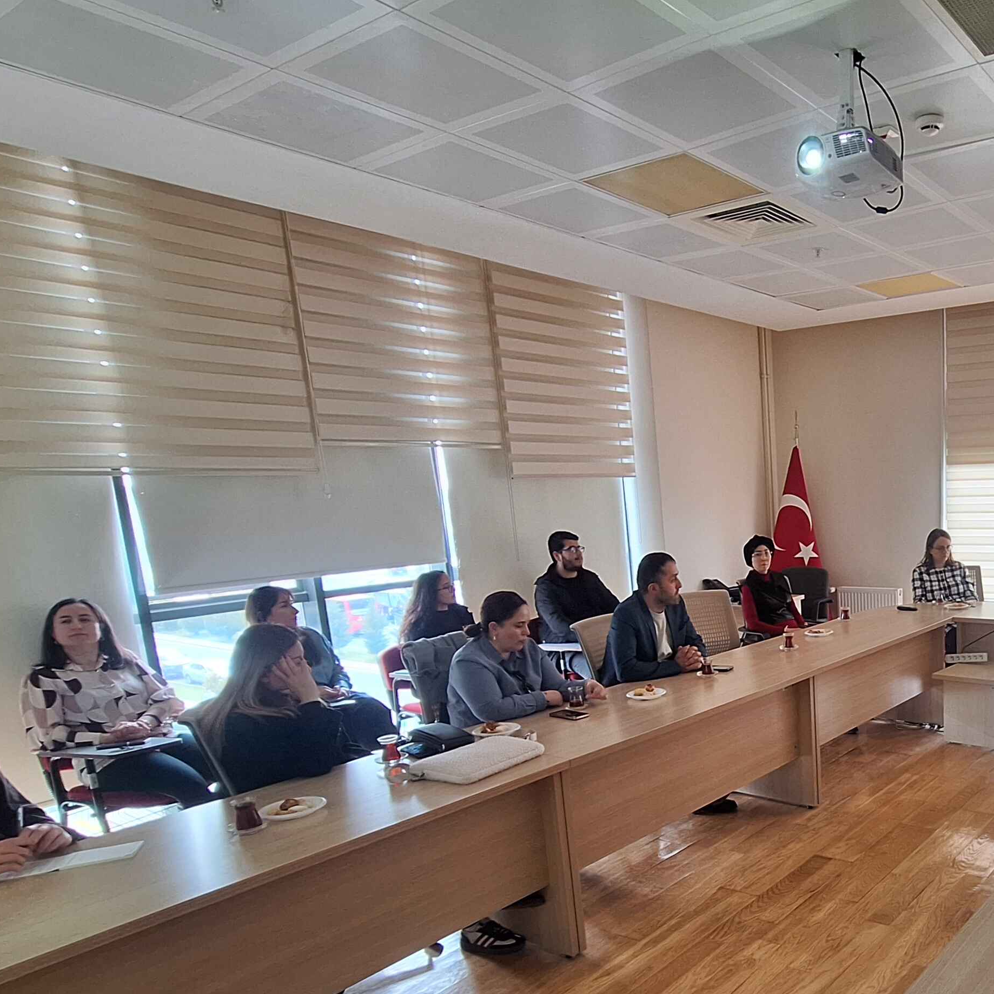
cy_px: 612
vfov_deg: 62.2
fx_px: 812
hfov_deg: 56.6
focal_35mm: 25
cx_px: 843
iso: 80
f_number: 2.2
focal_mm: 1.74
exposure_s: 1/50
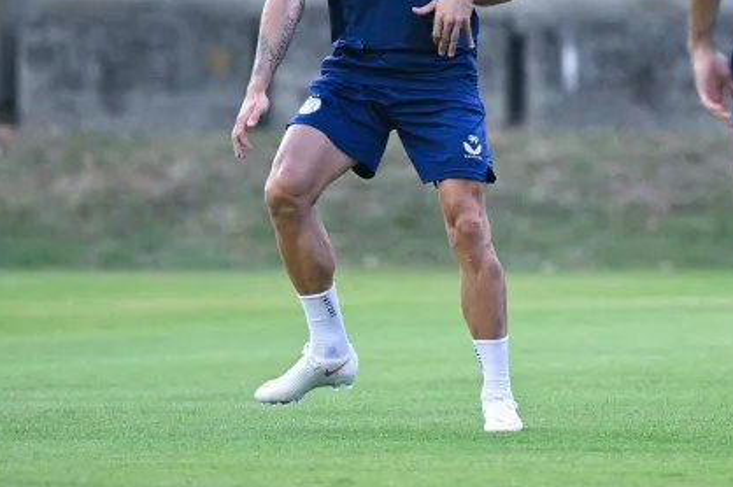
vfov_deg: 2.5
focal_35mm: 546
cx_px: 577
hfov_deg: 3.8
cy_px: 61
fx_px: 11108
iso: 3200
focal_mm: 200
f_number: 2.8
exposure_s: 1/800
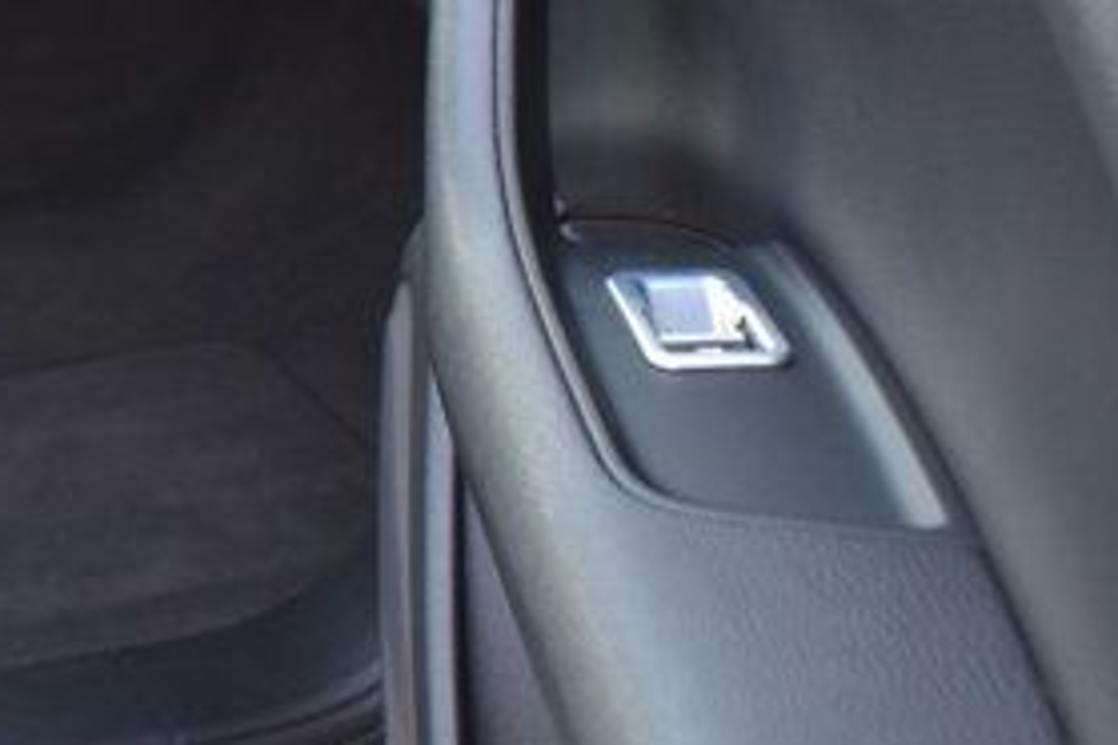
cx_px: -505
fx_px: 3416
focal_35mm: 110
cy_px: -300
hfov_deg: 17.0
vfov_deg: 12.0
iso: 560
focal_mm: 20
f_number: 6.3
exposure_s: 1/15
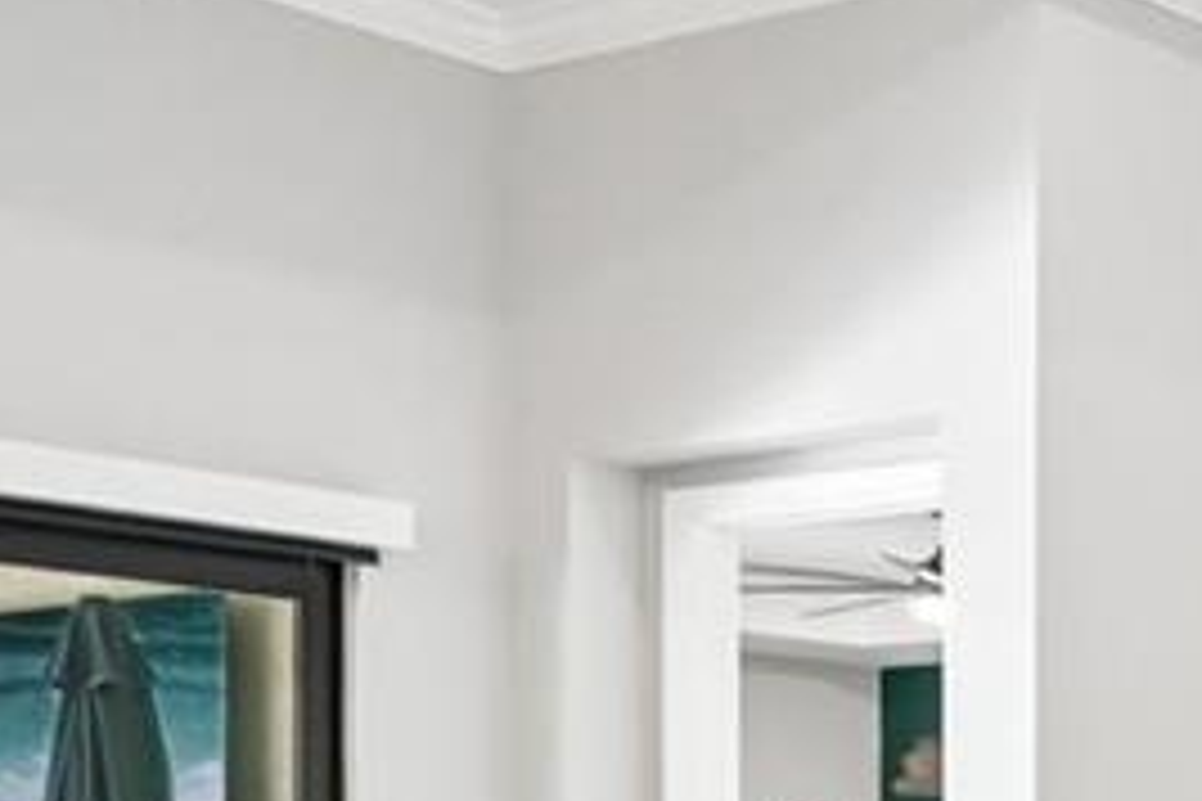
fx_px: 2804
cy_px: 999
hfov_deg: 19.7
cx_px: 1976
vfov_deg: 15.6
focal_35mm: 84
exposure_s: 1/6
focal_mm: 14
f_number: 8
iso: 400
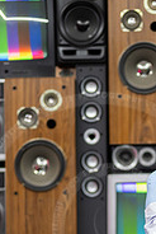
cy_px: 247
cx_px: 134
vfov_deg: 16.4
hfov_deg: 11.2
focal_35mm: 122
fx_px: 791
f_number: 1.2
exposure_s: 1/250
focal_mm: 50
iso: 1000
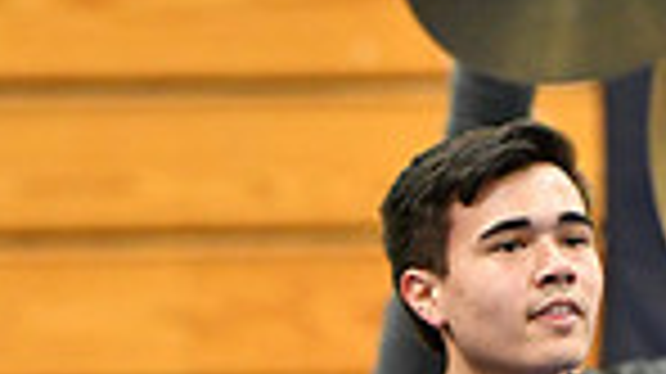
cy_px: 928
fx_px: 16023
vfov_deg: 1.3
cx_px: 446
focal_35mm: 908
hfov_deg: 2.4
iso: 8000
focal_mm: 190
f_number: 2.8
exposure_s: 1/250
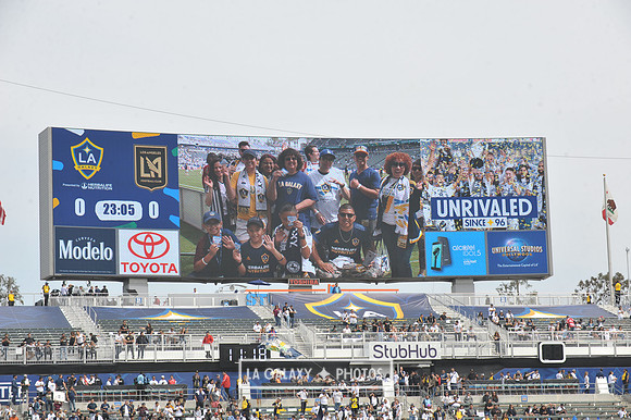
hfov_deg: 17.1
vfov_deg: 11.4
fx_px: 2102
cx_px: 316
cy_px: 210
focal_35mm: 120
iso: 200
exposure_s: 1/400
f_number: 10
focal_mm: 120
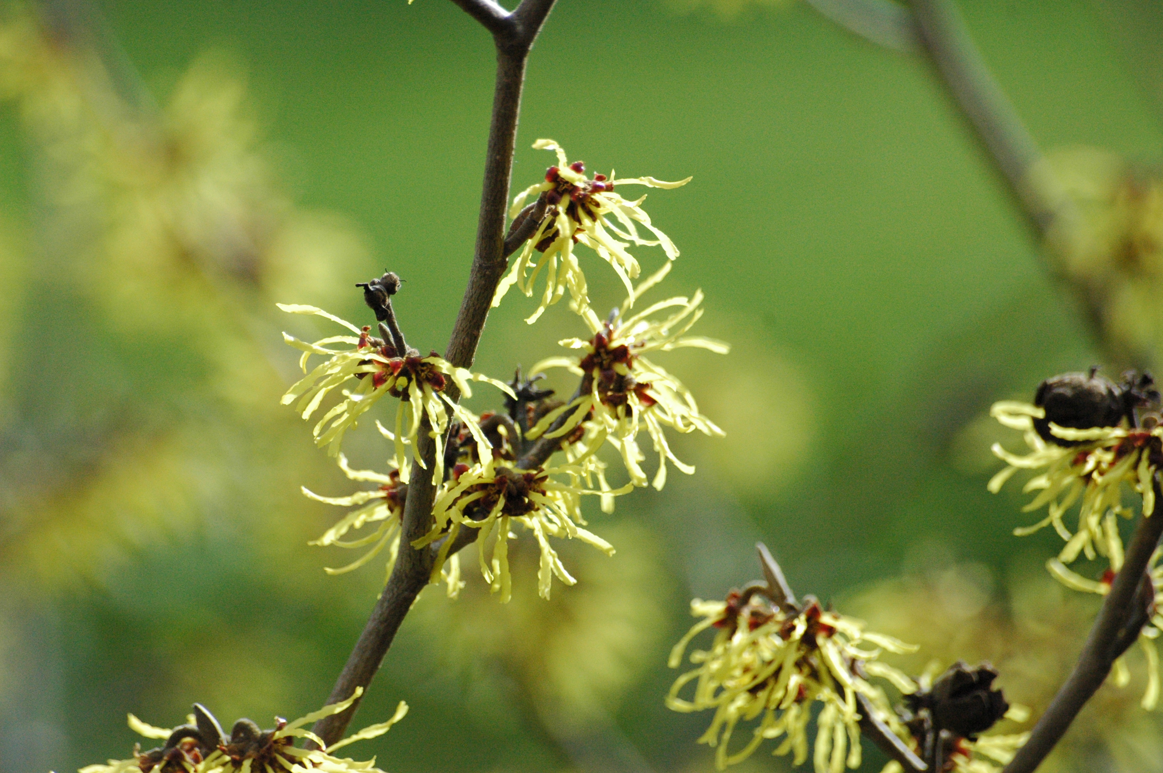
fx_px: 14524
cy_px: 386
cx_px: 582
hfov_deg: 4.6
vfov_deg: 3.0
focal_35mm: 450
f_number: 8
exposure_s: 1/2000
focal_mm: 300
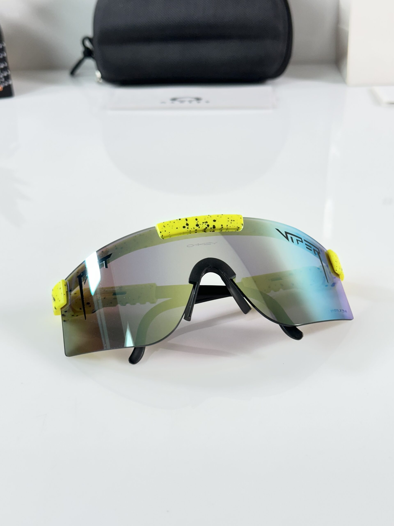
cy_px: 263
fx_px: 728
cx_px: 197
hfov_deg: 30.3
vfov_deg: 39.7
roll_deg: +2.0
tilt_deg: -29.6
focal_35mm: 48
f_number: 1.78
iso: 80
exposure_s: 1/100
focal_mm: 6.86
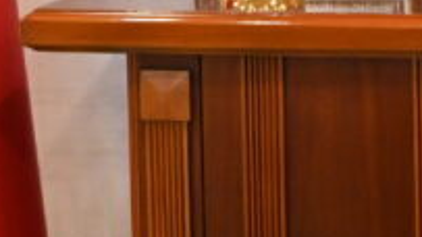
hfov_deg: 8.4
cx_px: 1035
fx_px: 2602
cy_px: -97
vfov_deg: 5.2
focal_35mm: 233
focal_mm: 23.5
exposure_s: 1/125
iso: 2000
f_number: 3.8
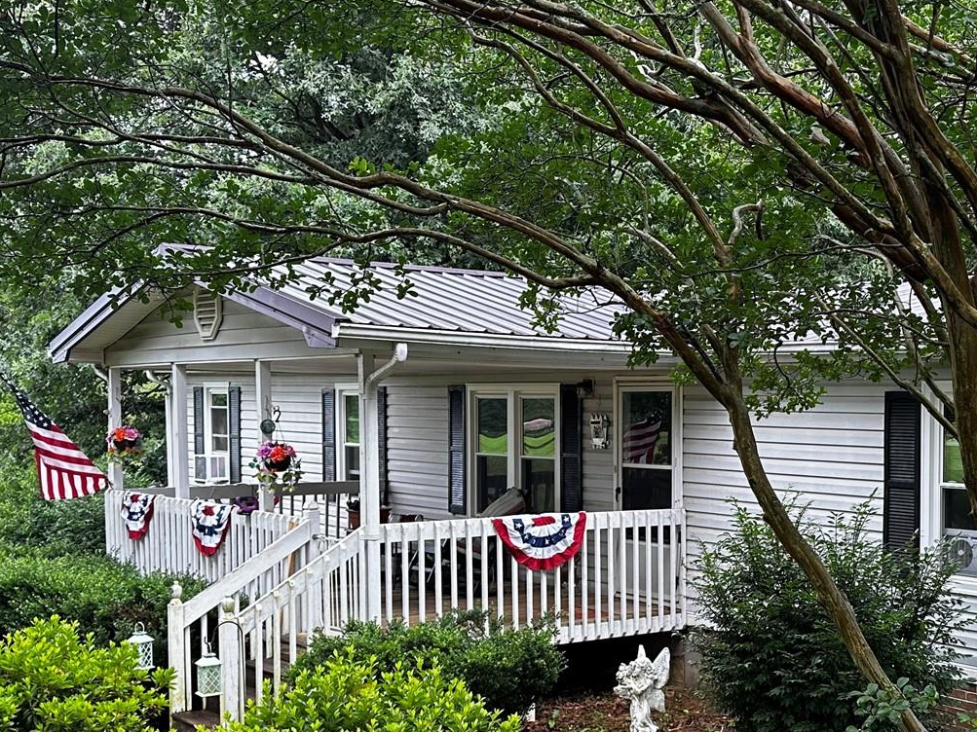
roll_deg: -0.4
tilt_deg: -3.4
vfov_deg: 29.4
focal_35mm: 49
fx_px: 1383
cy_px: 495
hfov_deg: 38.1
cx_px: 706
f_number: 1.78
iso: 100
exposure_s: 1/166
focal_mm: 6.86
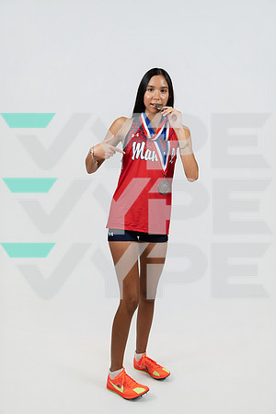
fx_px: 460
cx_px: 138
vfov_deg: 48.5
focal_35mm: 40
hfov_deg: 33.4
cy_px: 207
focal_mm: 40
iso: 320
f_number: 4
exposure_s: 1/125
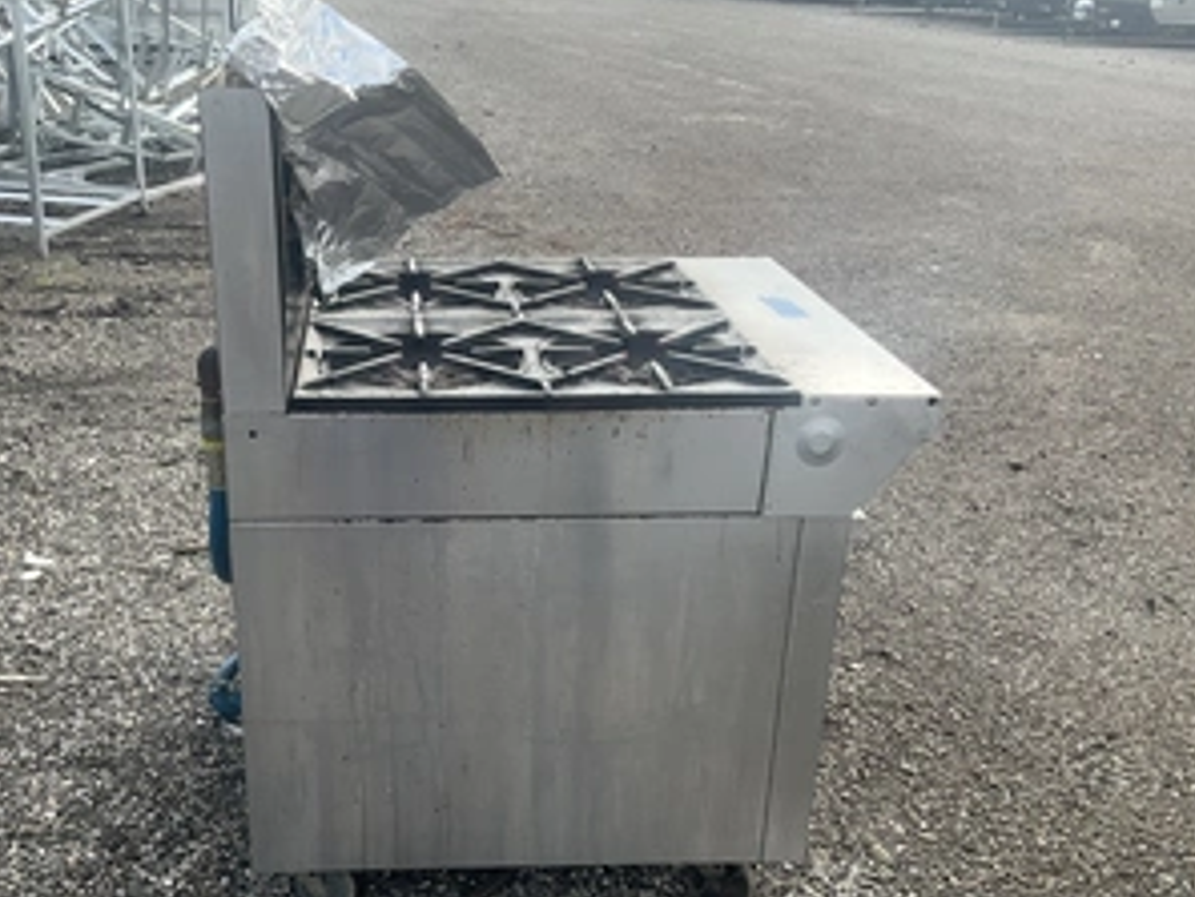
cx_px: 443
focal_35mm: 39
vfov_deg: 36.7
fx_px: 1347
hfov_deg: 47.4
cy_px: 543
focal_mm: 3
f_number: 1.8
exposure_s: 1/586
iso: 25
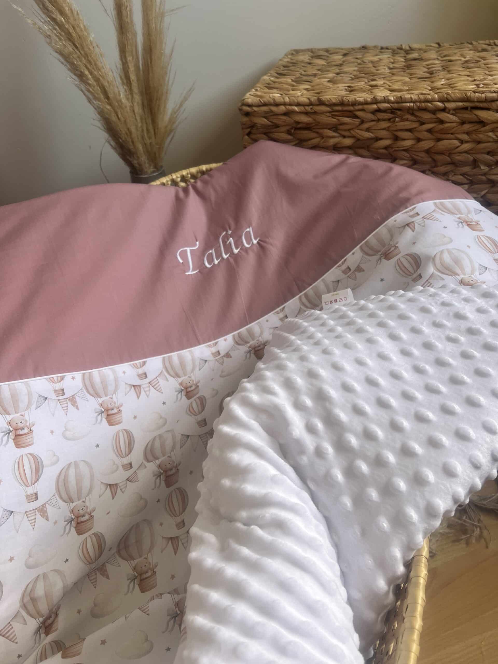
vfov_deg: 67.3
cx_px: 249
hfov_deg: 53.1
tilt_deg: -37.5
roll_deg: +7.3
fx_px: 499
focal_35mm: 26
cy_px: 332
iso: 32
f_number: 1.5
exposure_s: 1/126
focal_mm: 5.7
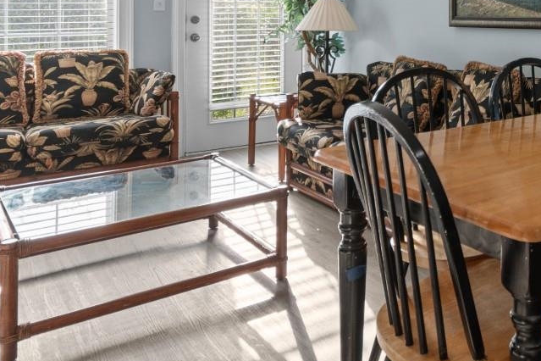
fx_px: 571
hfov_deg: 42.7
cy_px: -9
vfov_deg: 32.0
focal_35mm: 38
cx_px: 557
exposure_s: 1/10
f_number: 4.5
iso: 100
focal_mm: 10
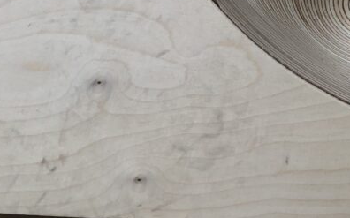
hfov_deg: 18.9
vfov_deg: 12.3
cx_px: 531
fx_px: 915
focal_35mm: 96
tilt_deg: -64.9
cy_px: -197
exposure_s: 1/120
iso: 20
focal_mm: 4
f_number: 1.8
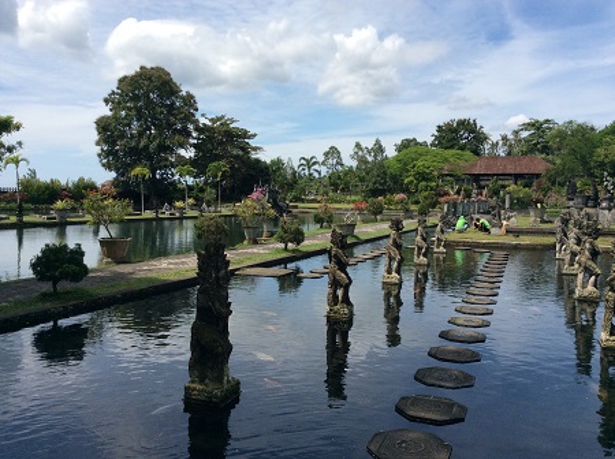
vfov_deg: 42.8
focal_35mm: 33
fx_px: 585
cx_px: 308
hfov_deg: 55.4
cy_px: 230
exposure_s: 1/1845
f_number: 2.4
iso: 32
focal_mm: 3.3
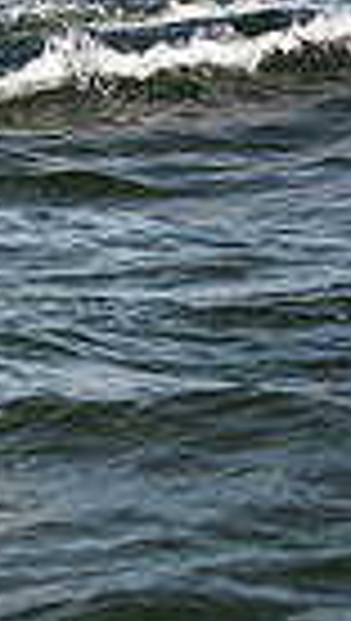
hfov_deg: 3.8
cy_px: -209
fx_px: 5078
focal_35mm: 308
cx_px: -927
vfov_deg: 6.9
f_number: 3.5
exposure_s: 1/800
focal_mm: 70
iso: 250
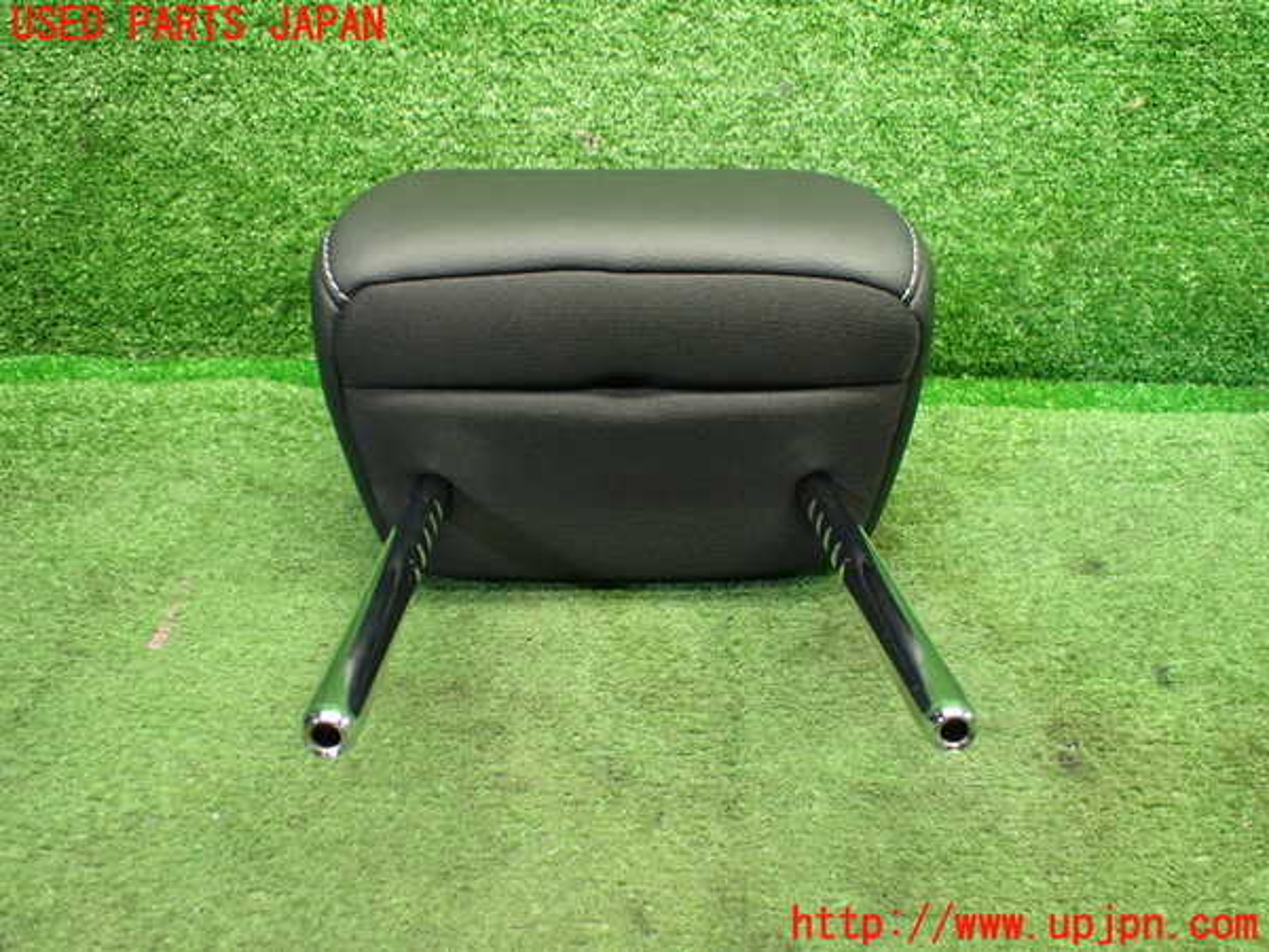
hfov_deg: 60.0
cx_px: 634
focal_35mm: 30
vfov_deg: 46.8
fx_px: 1100
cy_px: 476
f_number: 2.3
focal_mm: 5.4
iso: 800
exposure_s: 1/60
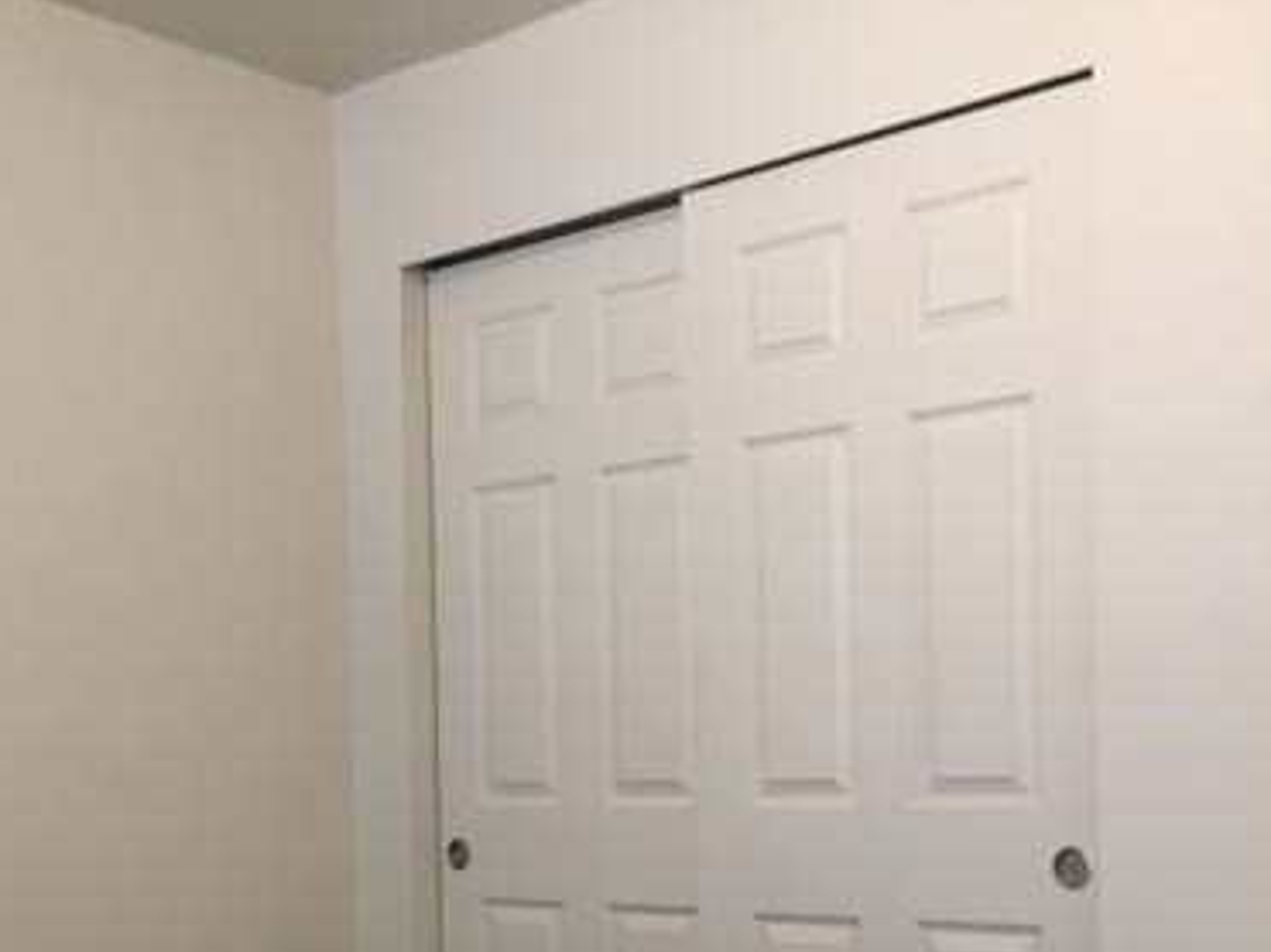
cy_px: 815
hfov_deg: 38.2
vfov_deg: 28.2
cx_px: 644
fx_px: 1835
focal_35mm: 50
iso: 40
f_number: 2.2
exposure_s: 1/30
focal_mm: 4.15
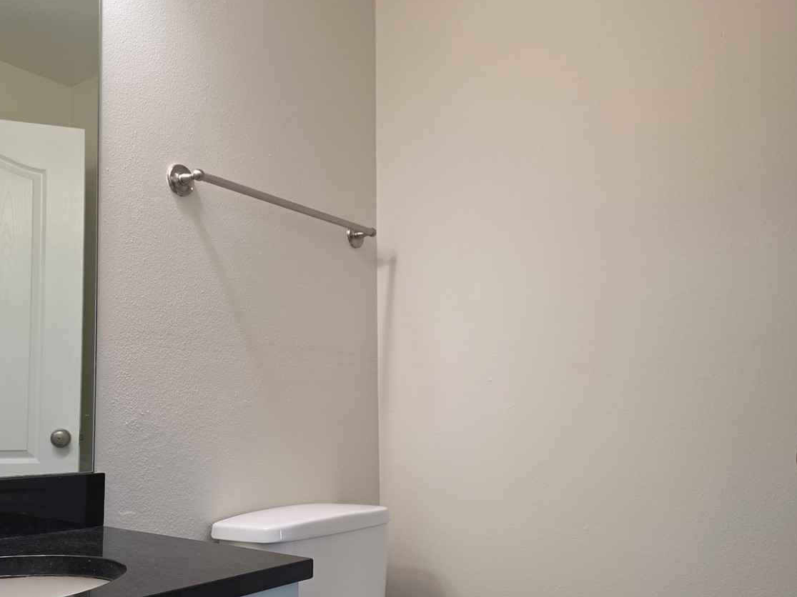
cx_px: 383
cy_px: 380
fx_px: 760
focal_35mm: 33
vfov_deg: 42.6
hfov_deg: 55.3
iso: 200
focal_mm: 6.3
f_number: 1.7
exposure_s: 1/120
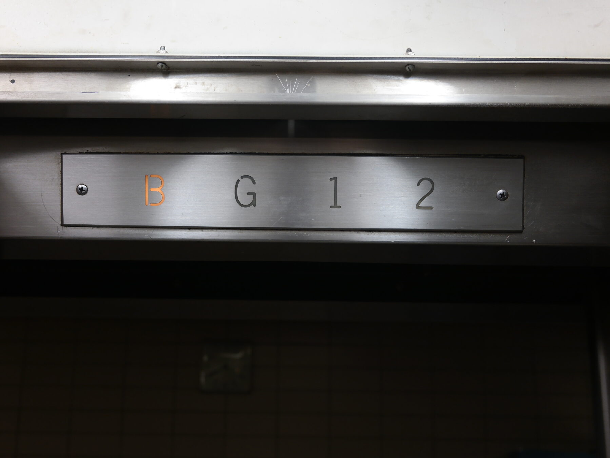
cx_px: 282
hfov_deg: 45.7
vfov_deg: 35.1
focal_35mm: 41
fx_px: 723
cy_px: 260
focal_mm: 20
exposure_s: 1/40
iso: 200
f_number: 3.5
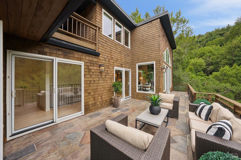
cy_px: 80
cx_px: 120
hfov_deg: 112.6
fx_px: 80
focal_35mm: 12
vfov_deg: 90.0
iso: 640
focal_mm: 12
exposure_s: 1/500
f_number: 8
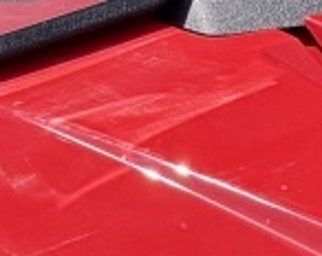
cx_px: 708
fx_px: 6121
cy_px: -377
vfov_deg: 2.4
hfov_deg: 3.0
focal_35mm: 644
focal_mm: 15.66
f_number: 2.8
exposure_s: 1/436
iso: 50
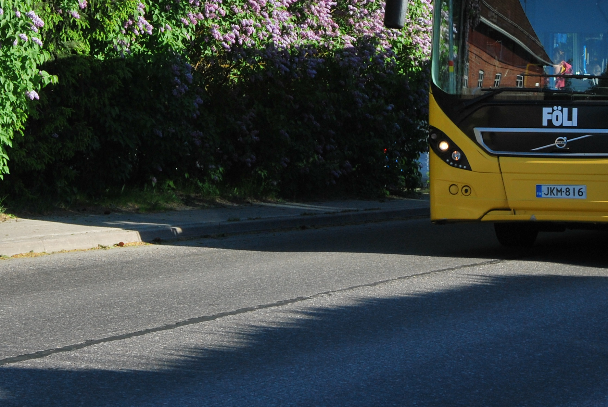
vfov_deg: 8.7
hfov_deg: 13.1
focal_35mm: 157
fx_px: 2655
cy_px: 1
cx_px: 297
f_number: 8
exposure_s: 1/500
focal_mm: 48
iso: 200
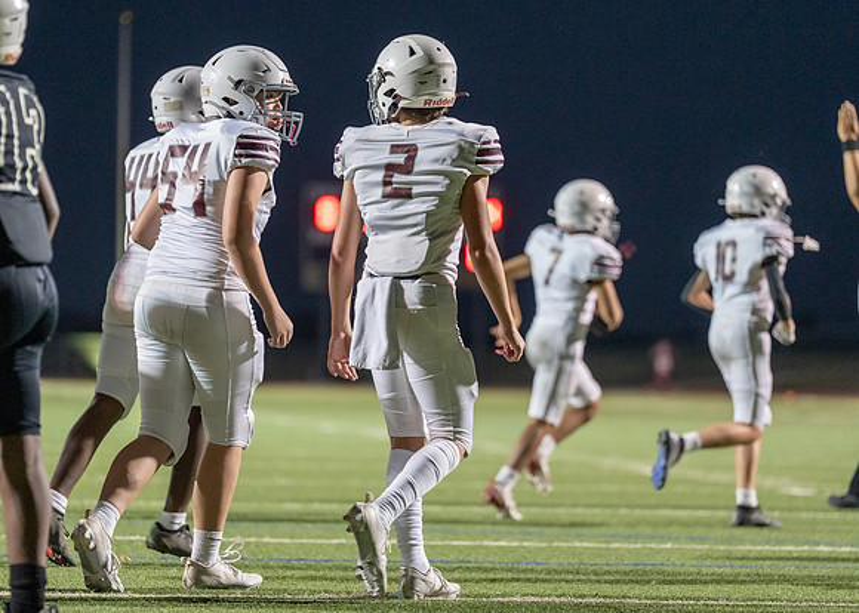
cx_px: 398
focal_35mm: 193
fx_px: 4715
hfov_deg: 10.4
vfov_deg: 7.4
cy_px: 315
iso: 2000
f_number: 2.8
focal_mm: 175
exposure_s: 1/500
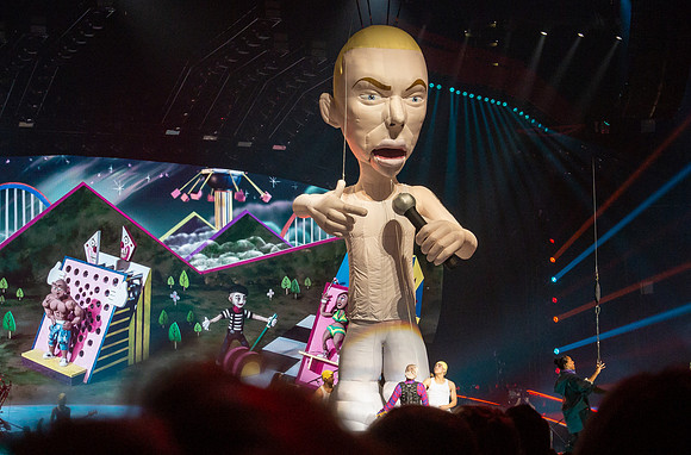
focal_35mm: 99
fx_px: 1897
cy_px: 212
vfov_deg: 13.7
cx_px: 363
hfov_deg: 20.6
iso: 800
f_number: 5.6
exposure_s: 1/100
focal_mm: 35
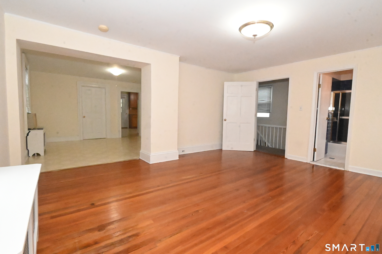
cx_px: 191
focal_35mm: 16
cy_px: 127
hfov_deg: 96.7
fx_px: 170
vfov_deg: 73.7
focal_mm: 11
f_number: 20
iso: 25600
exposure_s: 1/160
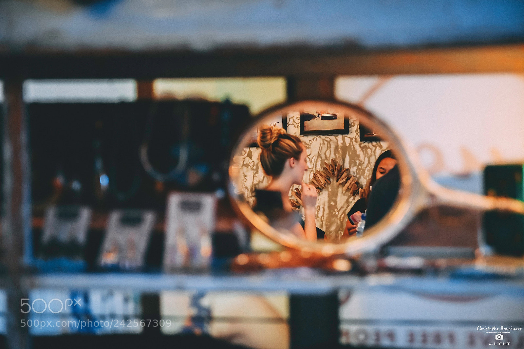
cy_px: 174
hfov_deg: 27.0
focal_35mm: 75
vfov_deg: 18.2
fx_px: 1091
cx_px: 262
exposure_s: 1/160
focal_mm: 50
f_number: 2.8
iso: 5000
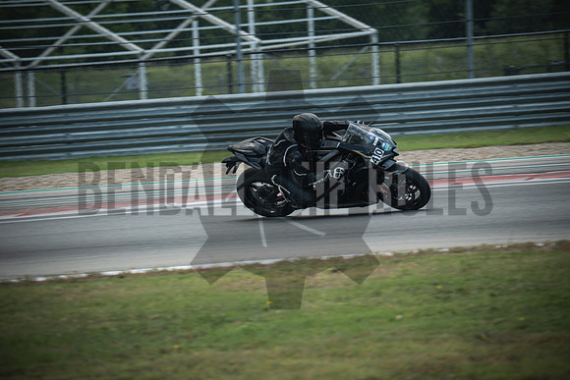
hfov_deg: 6.5
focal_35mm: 317
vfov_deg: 4.3
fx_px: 5020
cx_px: 285
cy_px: 190
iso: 320
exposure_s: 1/500
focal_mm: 211
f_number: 5
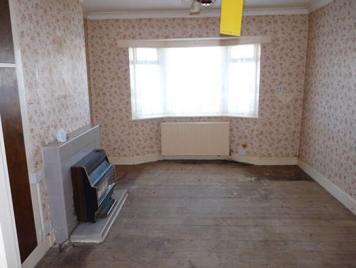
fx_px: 278
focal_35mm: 27
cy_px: 134
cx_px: 178
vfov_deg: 51.4
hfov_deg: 65.3
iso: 100
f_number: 2.8
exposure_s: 1/40
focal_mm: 4.8
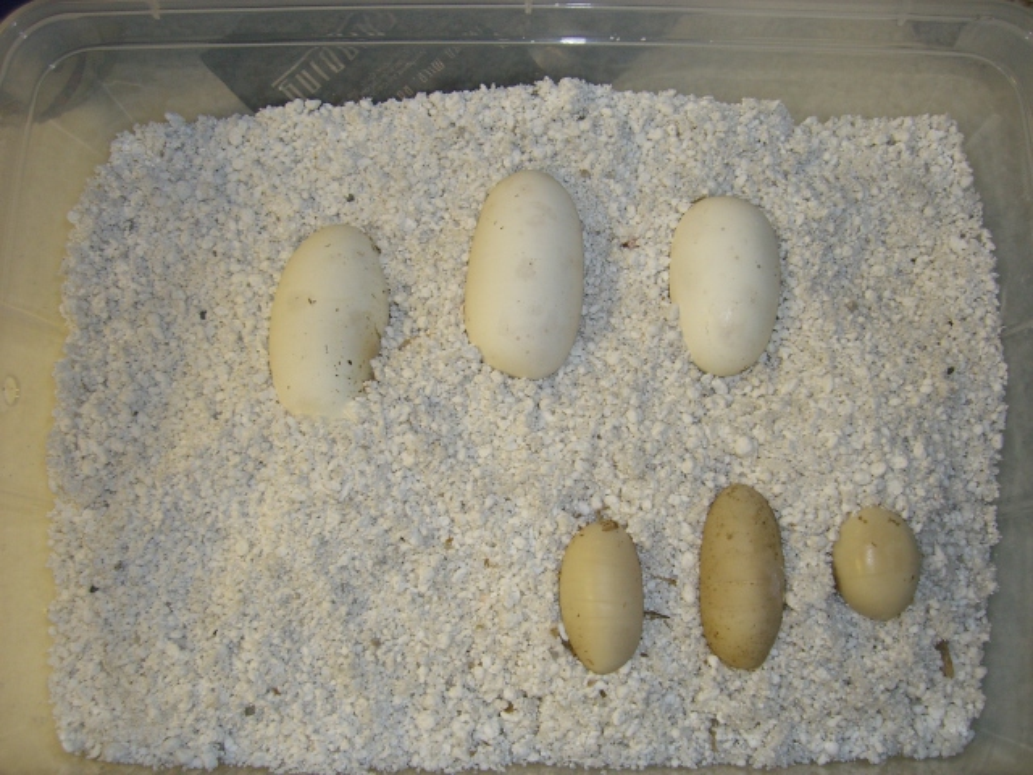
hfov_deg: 49.0
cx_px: 516
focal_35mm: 38
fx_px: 1134
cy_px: 388
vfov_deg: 37.7
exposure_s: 1/60
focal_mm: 6.2
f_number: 2.7
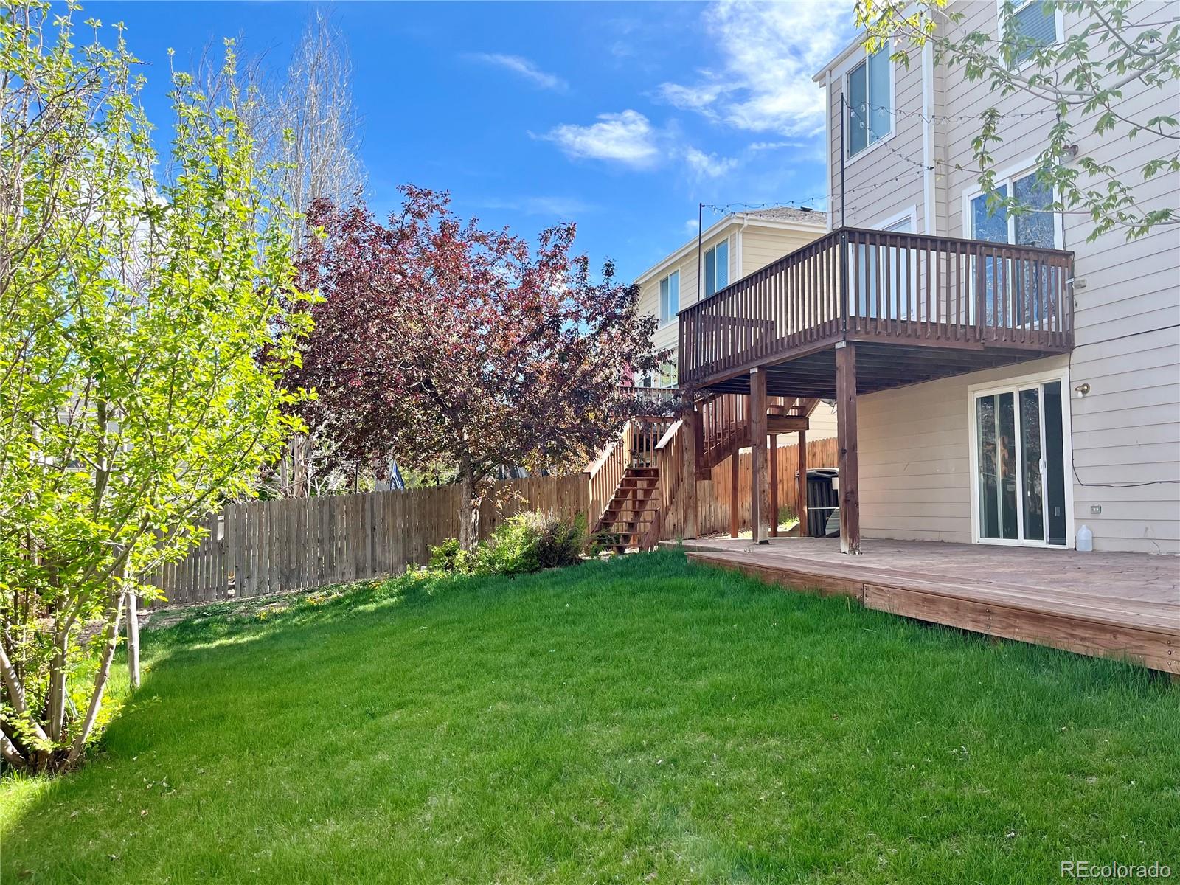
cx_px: 590
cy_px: 442
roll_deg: -0.5
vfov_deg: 53.1
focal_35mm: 26
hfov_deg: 67.3
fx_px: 886
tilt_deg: +5.0
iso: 50
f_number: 1.6
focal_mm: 5.1
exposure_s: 1/1325
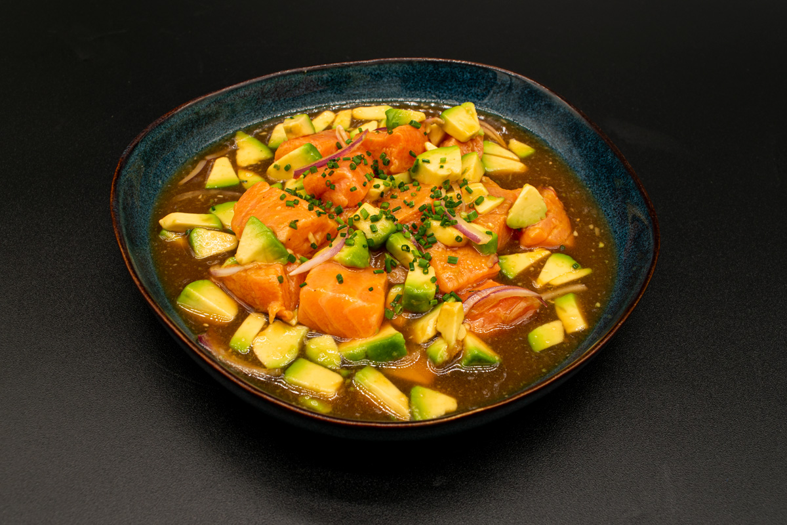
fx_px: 656
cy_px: 262
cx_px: 394
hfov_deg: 61.9
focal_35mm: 30
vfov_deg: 43.6
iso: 100
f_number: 8
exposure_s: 1/30
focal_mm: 20
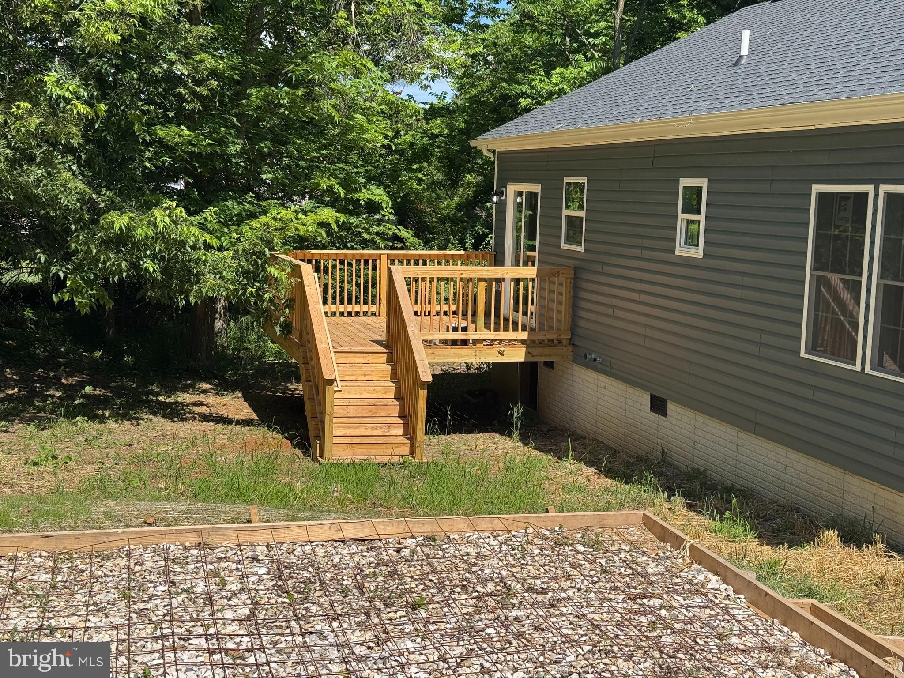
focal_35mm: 48
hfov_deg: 39.7
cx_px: 452
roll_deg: -1.8
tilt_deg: -6.0
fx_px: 1254
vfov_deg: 30.3
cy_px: 339
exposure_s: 1/4049
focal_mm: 6.76
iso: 64
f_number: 1.78
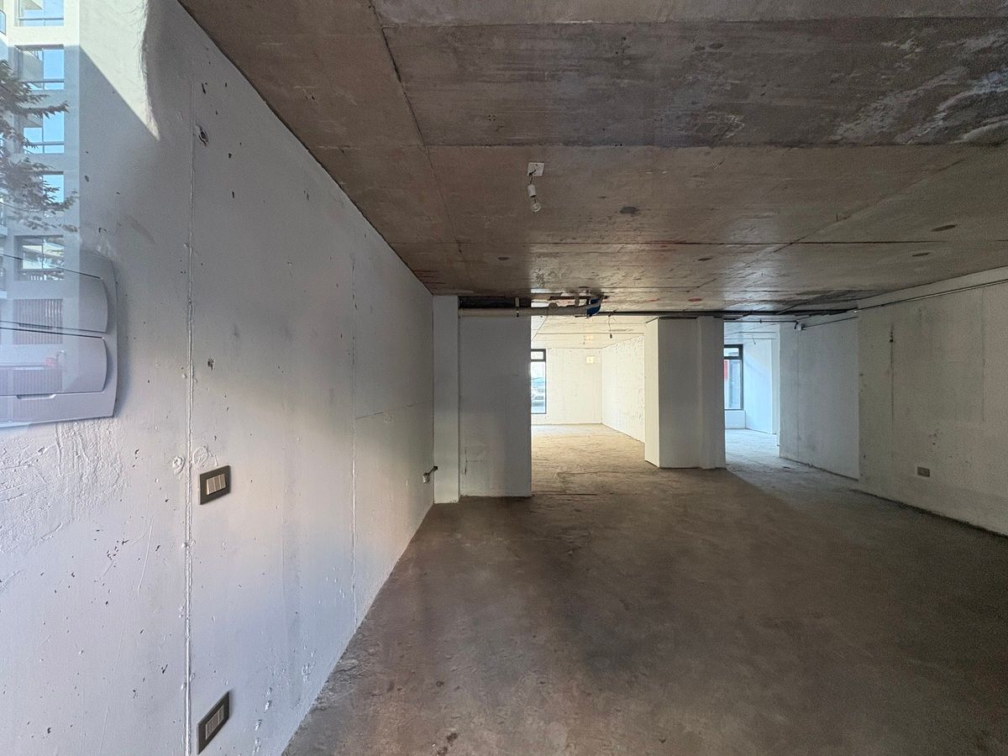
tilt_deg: +0.0
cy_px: 378
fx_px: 408
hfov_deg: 102.1
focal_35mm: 14
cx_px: 504
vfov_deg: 85.7
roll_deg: +0.3
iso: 250
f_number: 2.2
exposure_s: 1/60
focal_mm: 2.22
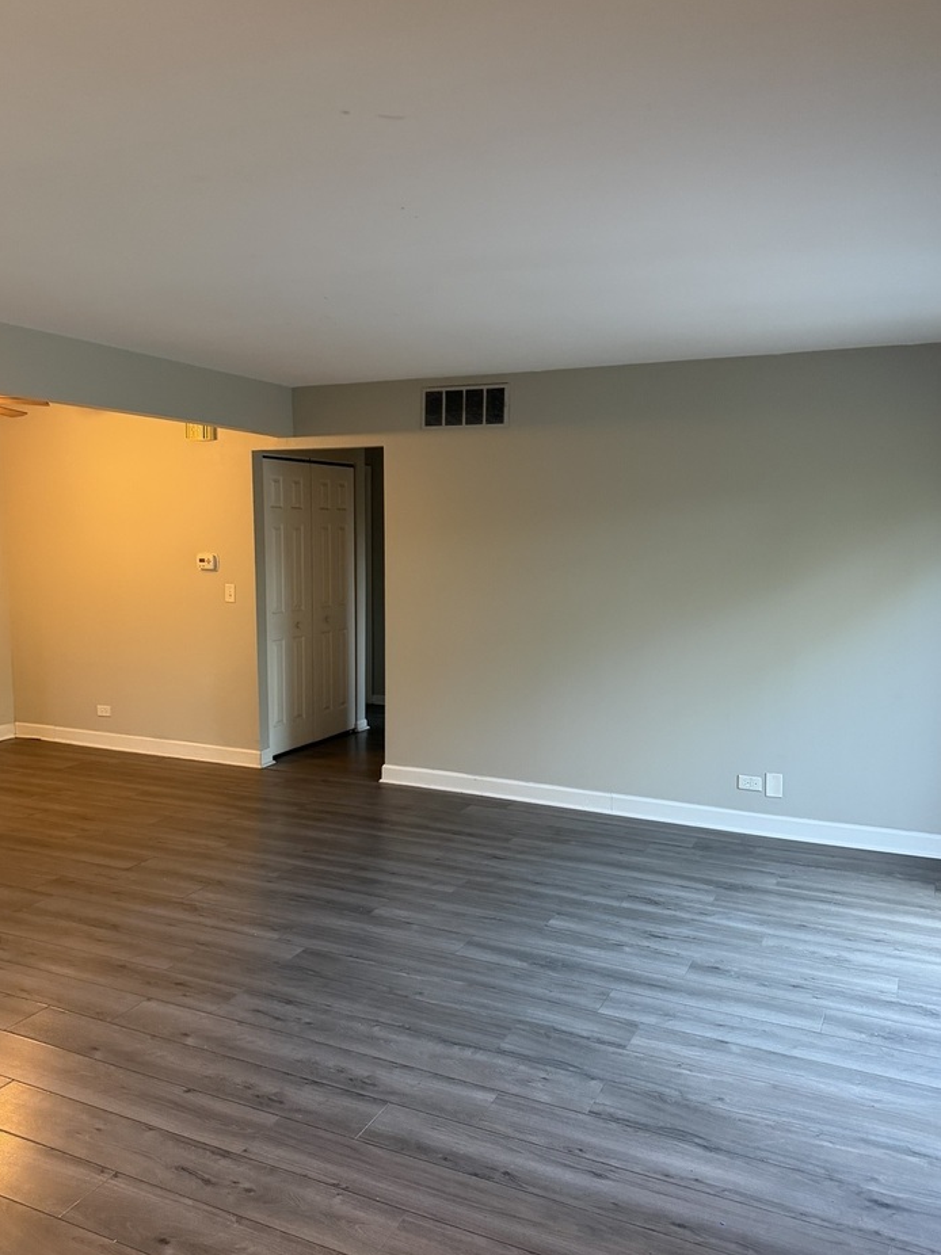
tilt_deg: -6.5
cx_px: 428
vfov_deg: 63.4
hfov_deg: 49.7
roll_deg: +0.1
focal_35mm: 28
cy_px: 680
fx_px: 1015
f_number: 1.78
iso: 320
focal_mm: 6.76
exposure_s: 1/60
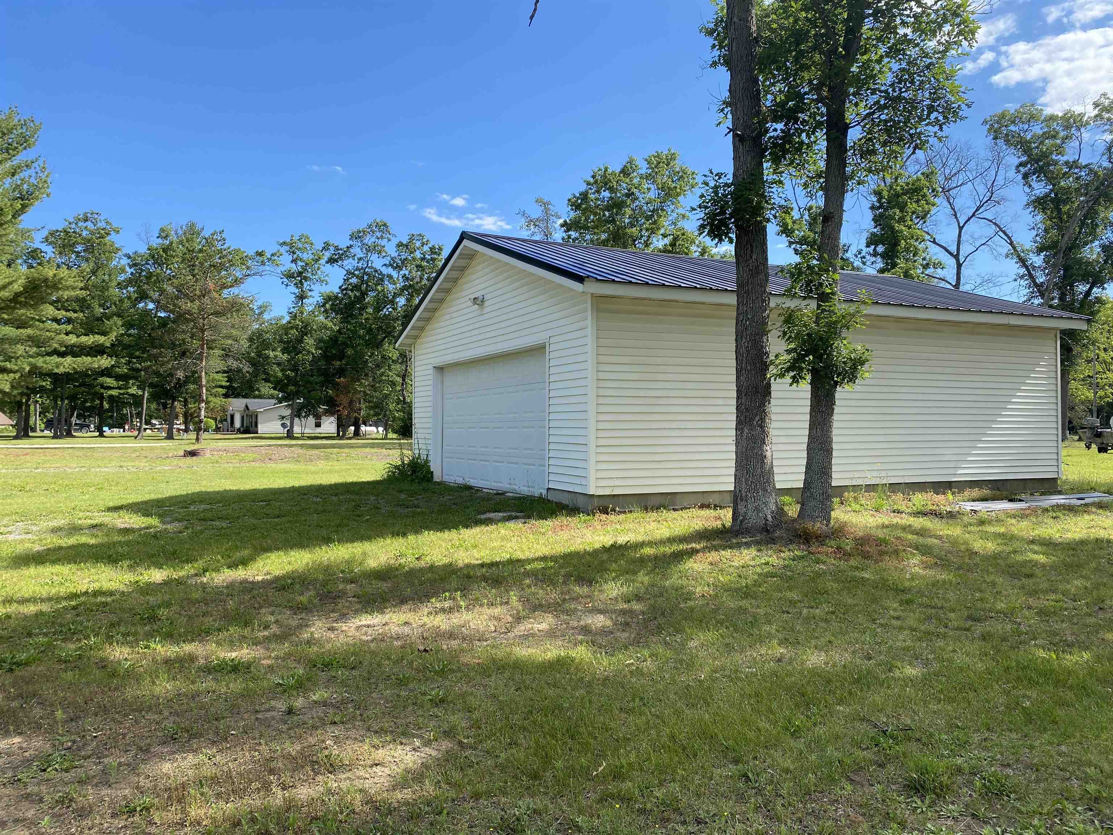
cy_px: 418
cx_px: 556
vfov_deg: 53.1
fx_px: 836
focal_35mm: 26
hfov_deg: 67.3
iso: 32
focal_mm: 4.25
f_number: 1.8
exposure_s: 1/1565
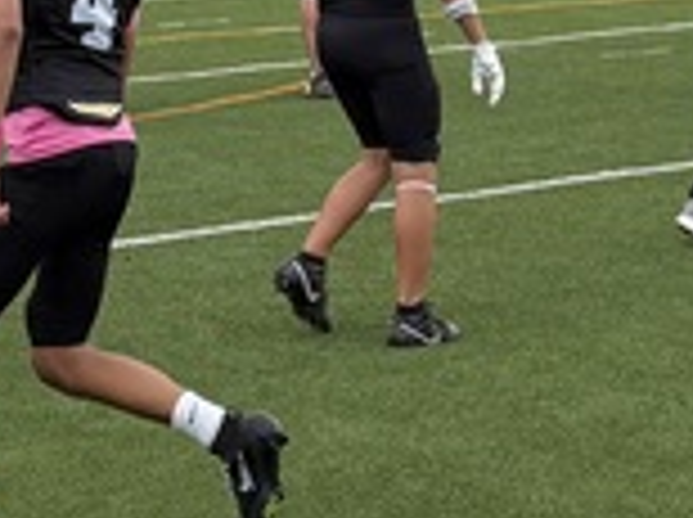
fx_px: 3458
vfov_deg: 8.5
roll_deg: +0.0
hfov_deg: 11.4
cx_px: 369
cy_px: -122
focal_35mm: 173
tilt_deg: -0.7
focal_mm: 5.96
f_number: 1.6
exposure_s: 1/747
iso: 50
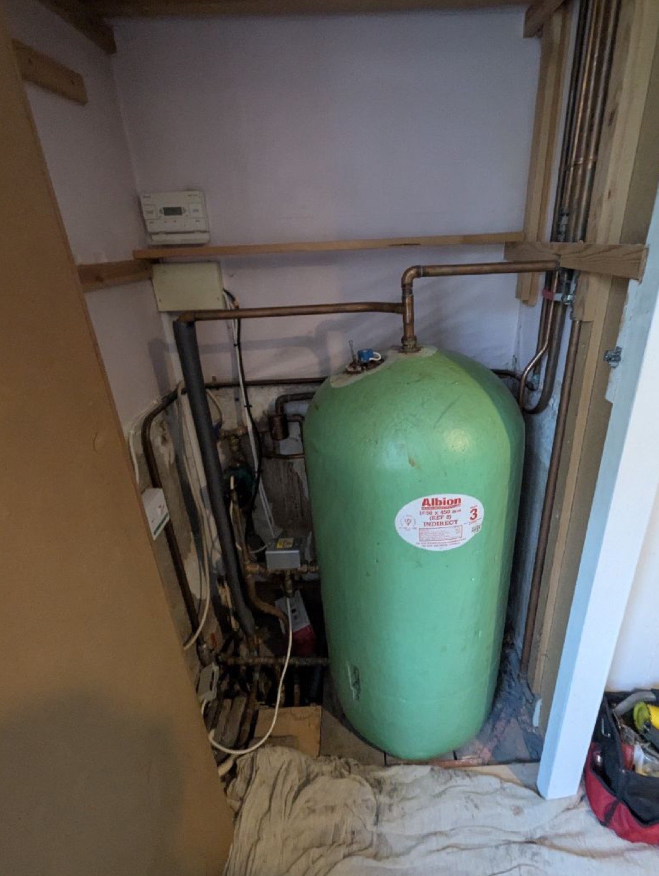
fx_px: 380
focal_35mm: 15
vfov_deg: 98.0
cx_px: 370
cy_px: 409
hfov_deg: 81.5
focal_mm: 1.95
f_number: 2.2
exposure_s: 1/36.2
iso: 619
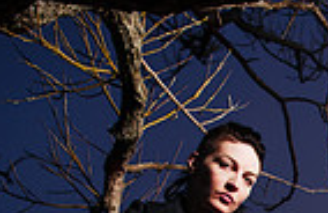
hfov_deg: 18.7
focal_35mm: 99
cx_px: 474
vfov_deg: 12.2
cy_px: 410
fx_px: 894
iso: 64
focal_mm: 24
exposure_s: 1/100
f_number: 4
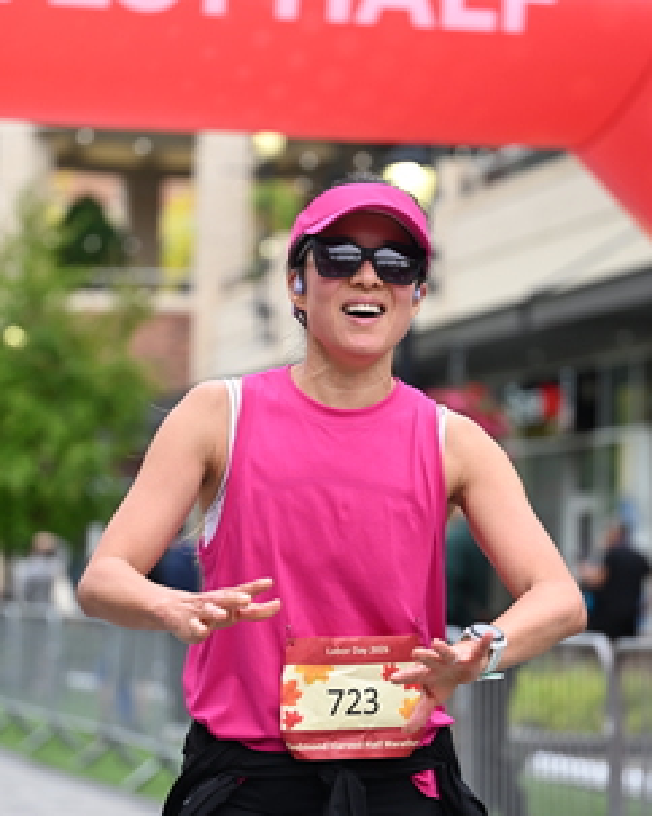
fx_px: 3211
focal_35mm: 133
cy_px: 434
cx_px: 322
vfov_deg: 14.5
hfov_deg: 11.6
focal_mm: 78
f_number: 2.8
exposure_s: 1/2000
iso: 640
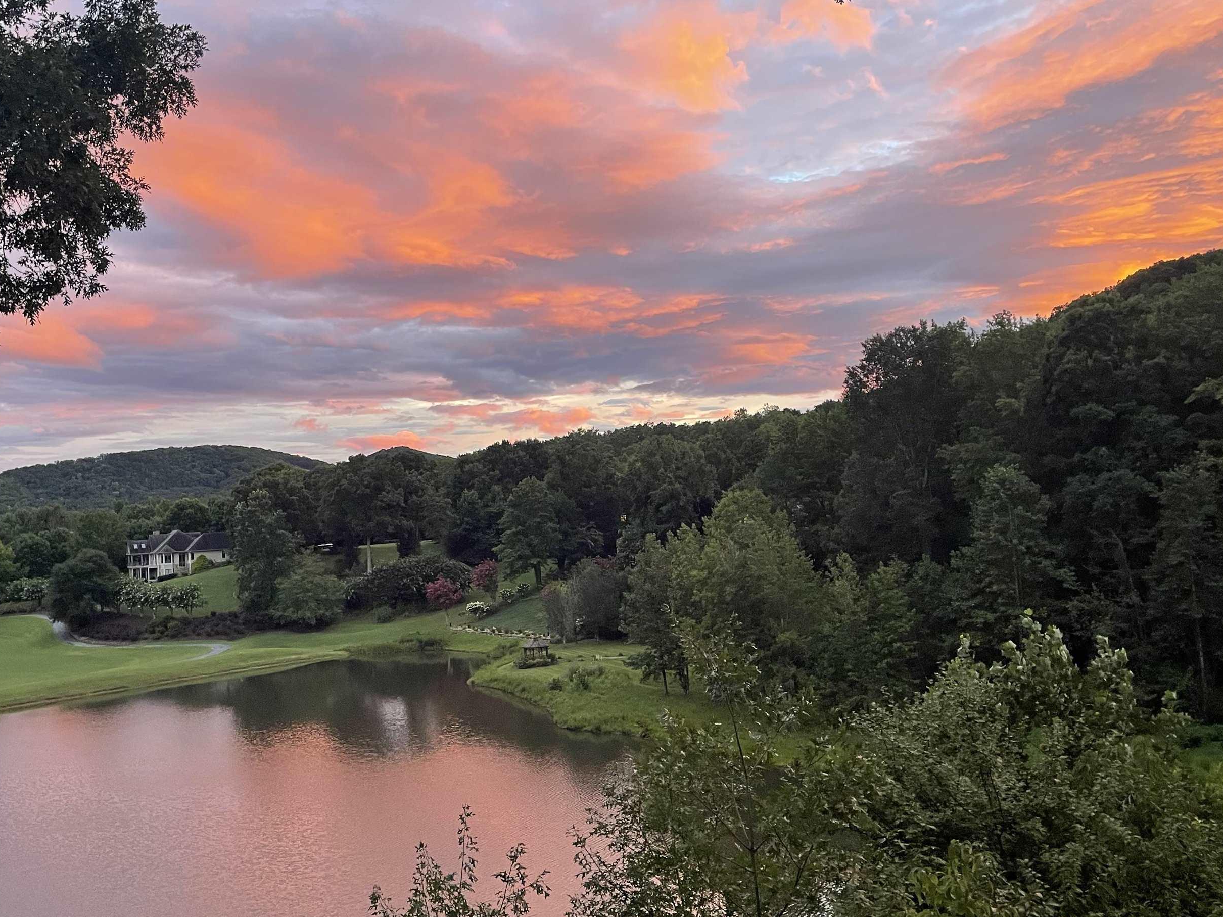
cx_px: 543
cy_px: 484
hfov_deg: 55.2
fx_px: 1166
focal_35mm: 33
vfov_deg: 42.9
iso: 125
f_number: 1.6
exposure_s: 1/85
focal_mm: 4.2
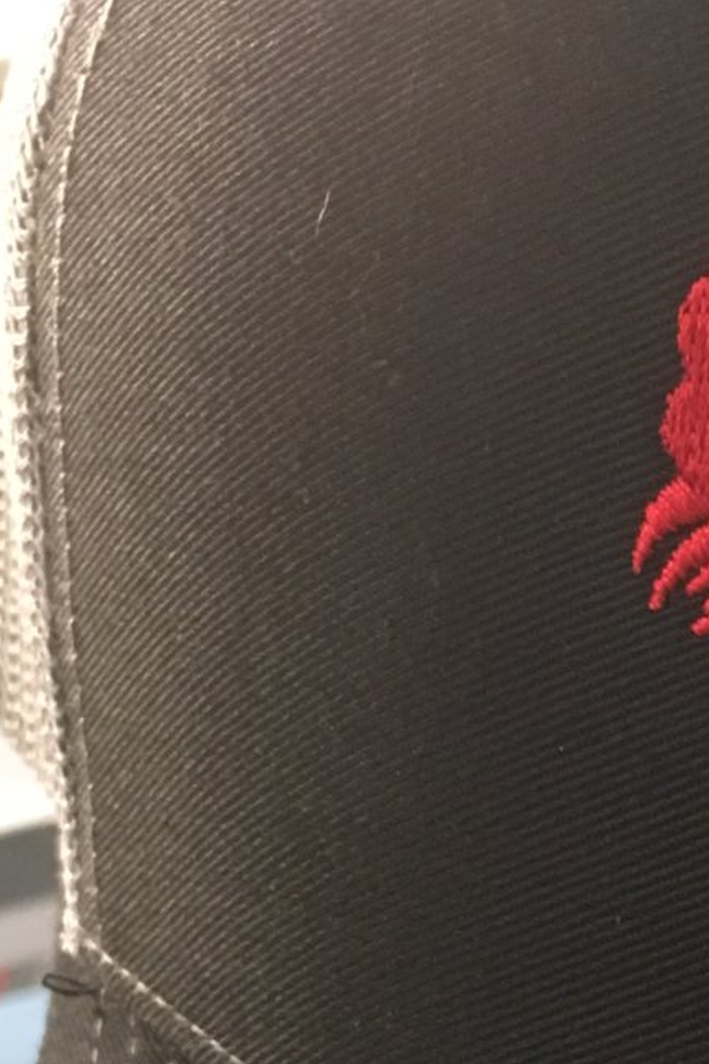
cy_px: 1064
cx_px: 1026
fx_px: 3013
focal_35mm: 102
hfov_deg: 12.8
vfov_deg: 19.4
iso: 125
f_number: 2.2
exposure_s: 1/30
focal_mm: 4.15
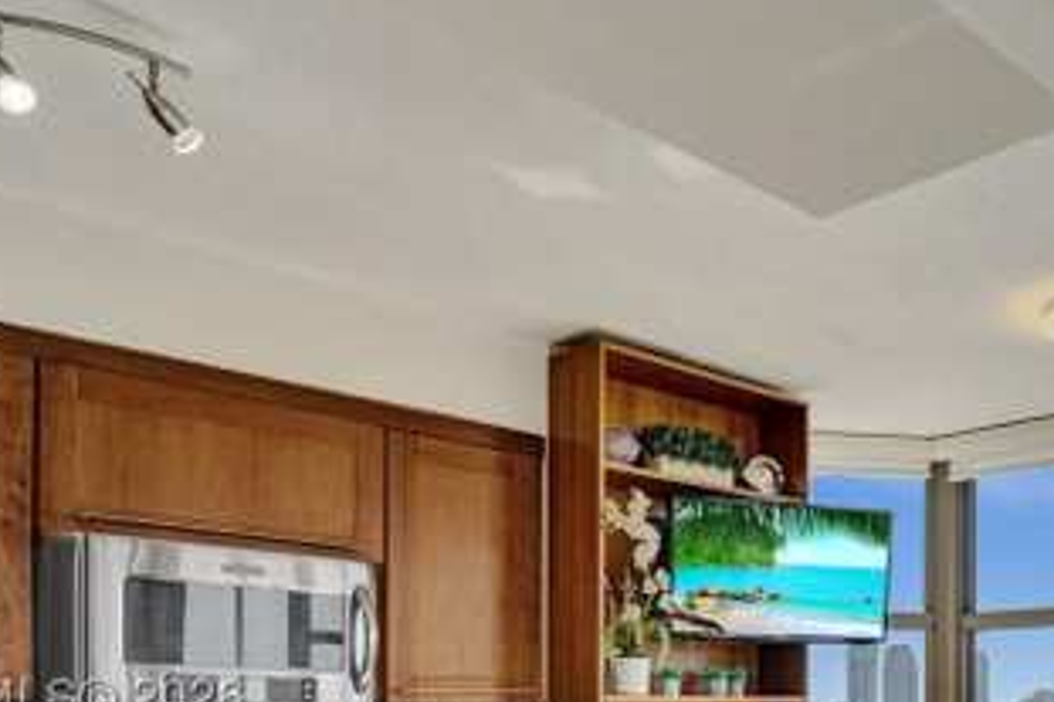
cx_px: 925
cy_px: 707
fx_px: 1053
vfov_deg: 33.6
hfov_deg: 48.3
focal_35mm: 36
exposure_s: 1/500
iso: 1250
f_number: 14
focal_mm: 14
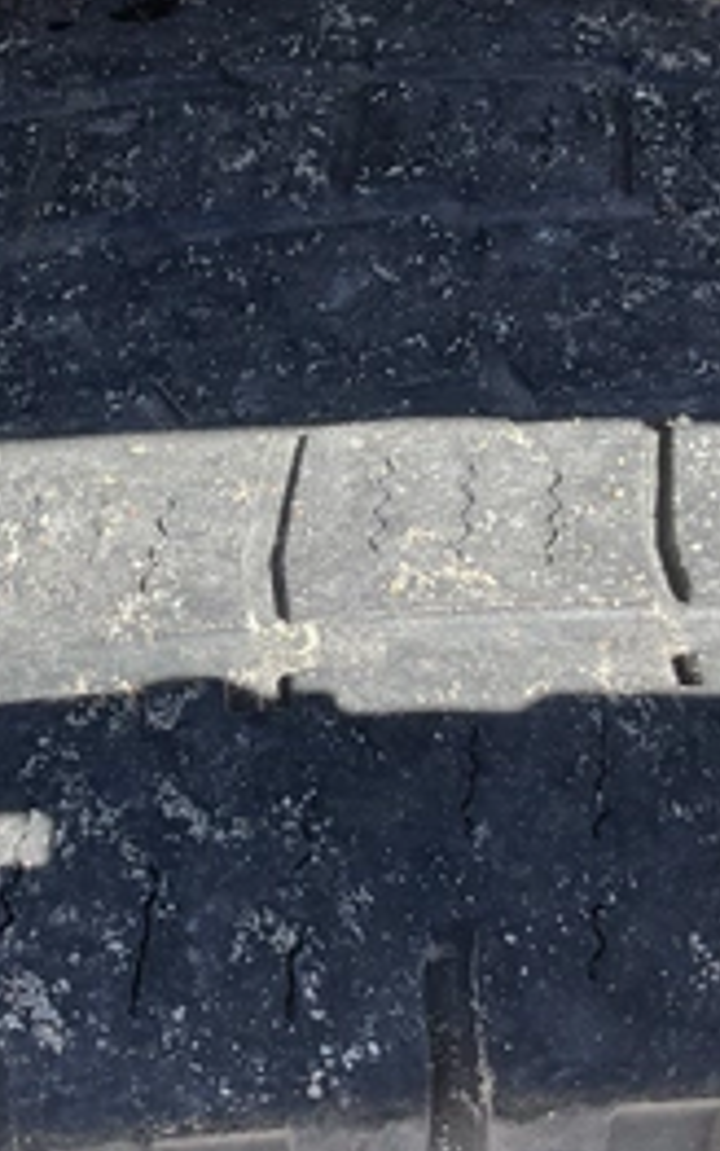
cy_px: 580
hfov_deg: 27.2
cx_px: 198
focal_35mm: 47
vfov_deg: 42.6
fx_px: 1474
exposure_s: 1/309
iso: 25
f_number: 1.8
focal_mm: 3
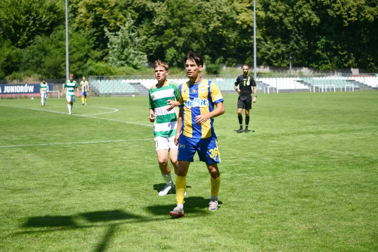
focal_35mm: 70
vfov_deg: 19.5
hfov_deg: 28.8
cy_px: 126
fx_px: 735
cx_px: 189
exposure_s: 1/1250
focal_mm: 70
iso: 64
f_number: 2.8
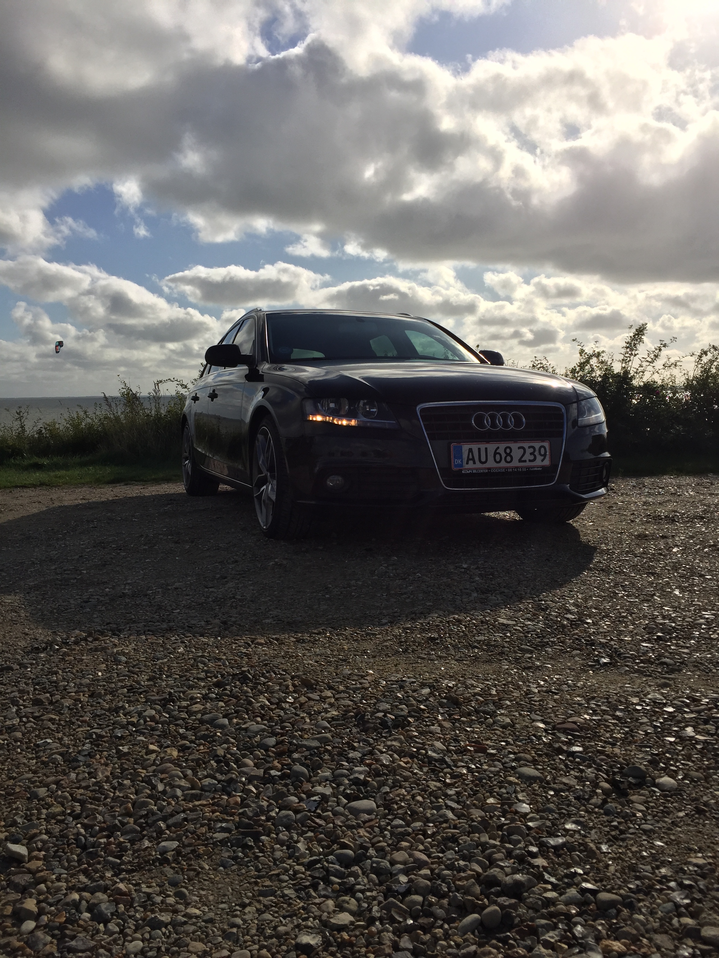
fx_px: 803
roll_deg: +1.3
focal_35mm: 29
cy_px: 479
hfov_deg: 48.2
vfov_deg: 61.7
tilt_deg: -5.5
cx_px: 360
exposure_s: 1/6623
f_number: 2.2
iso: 32
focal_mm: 4.15
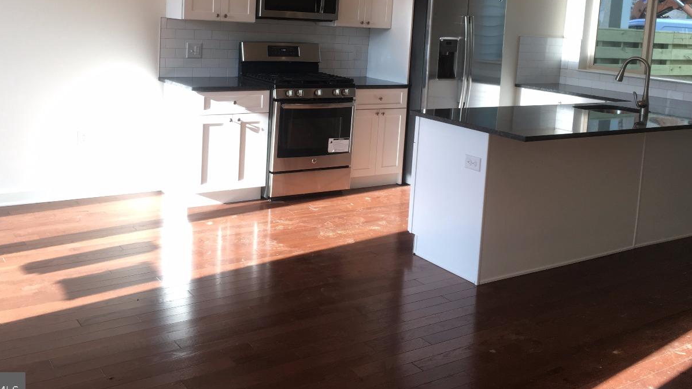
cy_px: 93
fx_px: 697
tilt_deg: -5.2
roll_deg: -3.1
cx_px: 341
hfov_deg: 52.8
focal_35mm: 38
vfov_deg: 30.6
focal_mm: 4.15
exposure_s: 1/120
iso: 40
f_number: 2.2
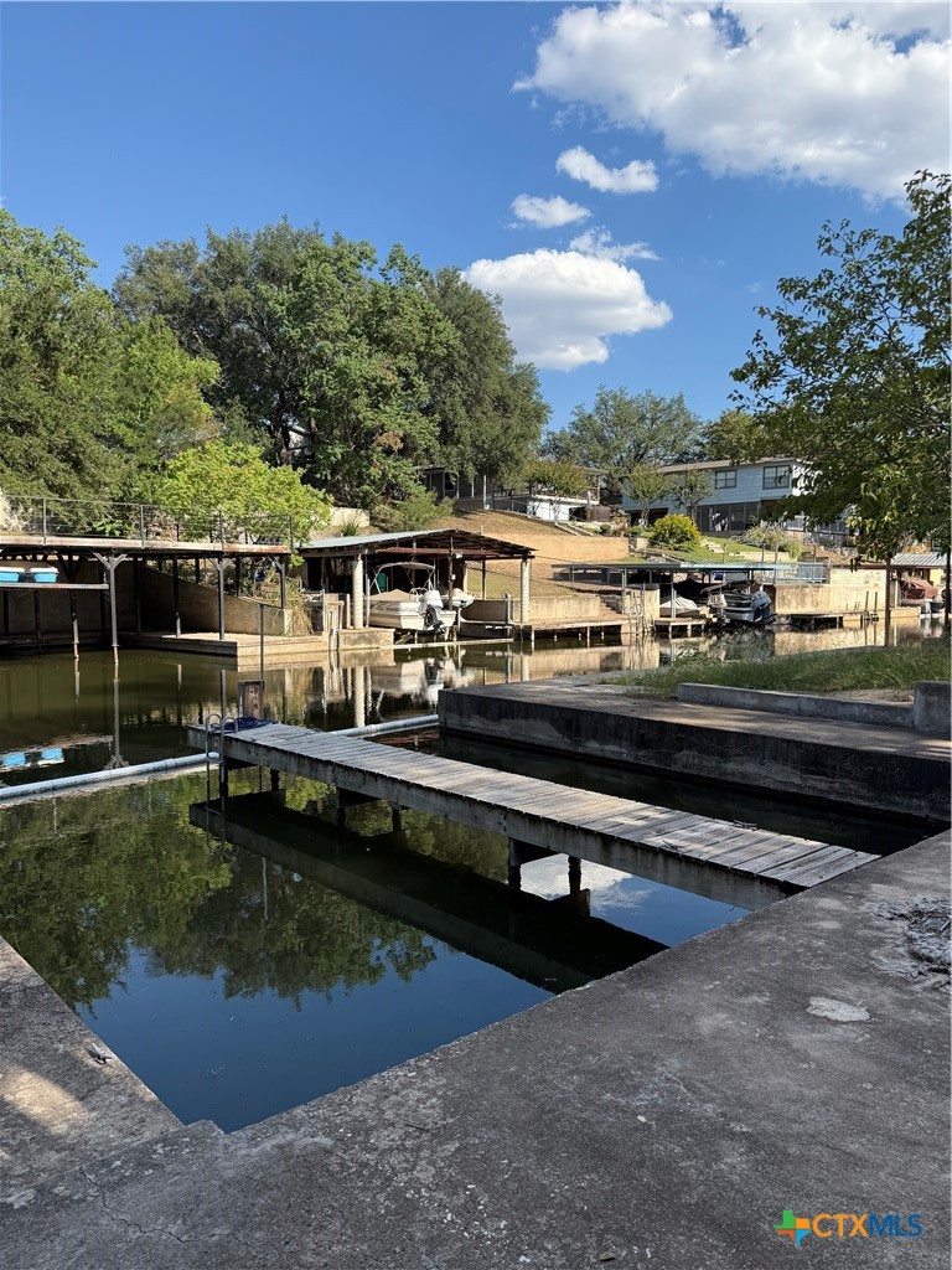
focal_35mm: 24
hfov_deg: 56.8
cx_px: 476
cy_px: 635
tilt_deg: -3.0
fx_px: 880
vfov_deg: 71.6
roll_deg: -0.1
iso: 80
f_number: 1.78
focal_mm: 6.76
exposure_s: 1/2611
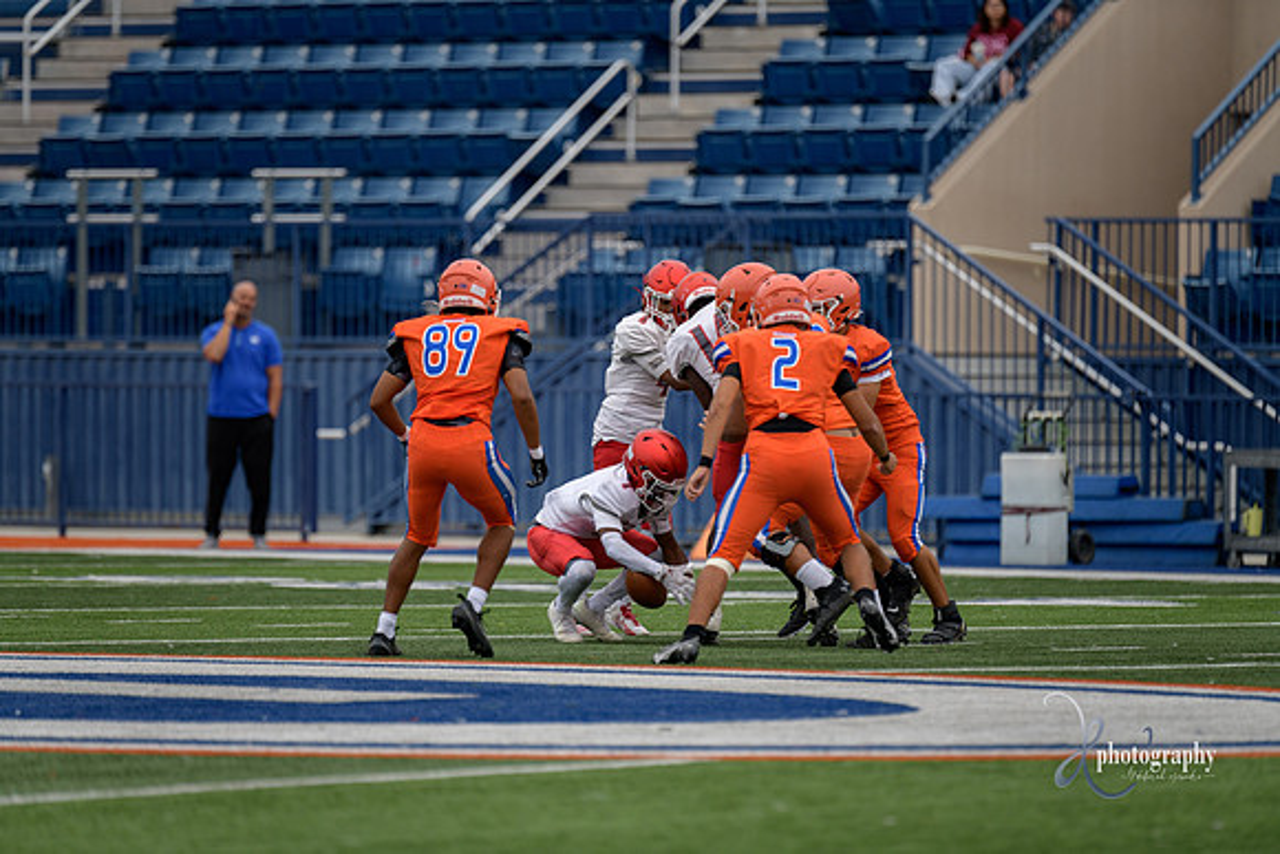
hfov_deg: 7.6
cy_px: 427
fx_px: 9602
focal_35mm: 270
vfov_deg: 5.1
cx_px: 640
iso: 220
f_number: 2.8
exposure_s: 1/800
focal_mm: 270
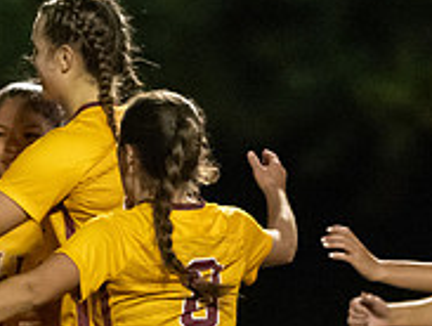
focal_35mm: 1335
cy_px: 423
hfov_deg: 1.5
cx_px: -18
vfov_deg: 1.1
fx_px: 16693
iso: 16000
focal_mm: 300
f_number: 2.8
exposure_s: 1/1000
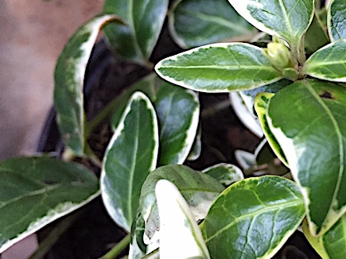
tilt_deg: -48.5
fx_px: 600
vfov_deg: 24.4
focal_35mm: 60
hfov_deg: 30.4
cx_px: 329
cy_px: 103
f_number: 2.2
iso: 200
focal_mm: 4.15
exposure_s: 1/33
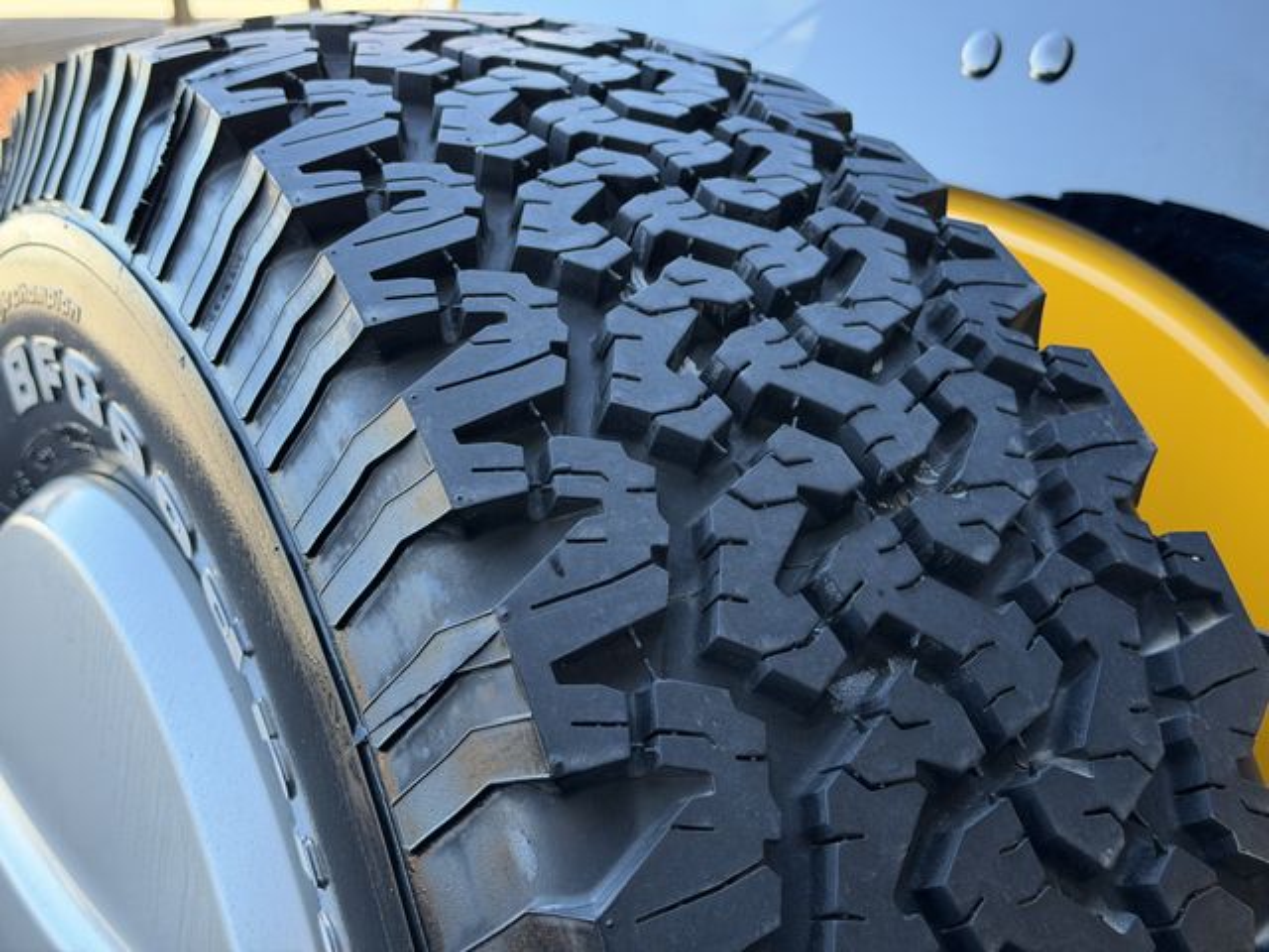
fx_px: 1760
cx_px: 634
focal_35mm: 48
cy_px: 476
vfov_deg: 30.3
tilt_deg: -18.2
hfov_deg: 39.7
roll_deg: +3.7
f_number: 1.78
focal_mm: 6.76
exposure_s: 1/194
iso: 100
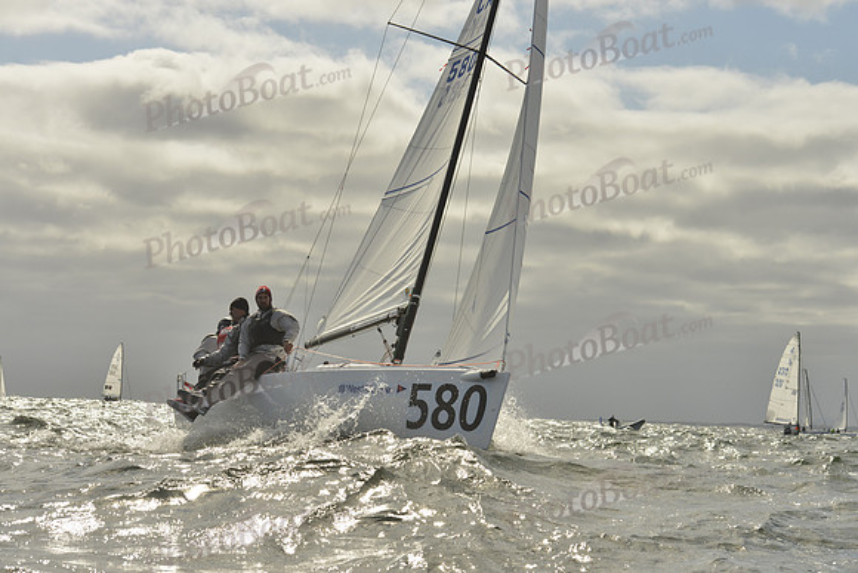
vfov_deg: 18.2
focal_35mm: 75
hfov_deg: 27.0
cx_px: 429
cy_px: 286
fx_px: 1788
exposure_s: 1/3200
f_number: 9
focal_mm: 75
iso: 400
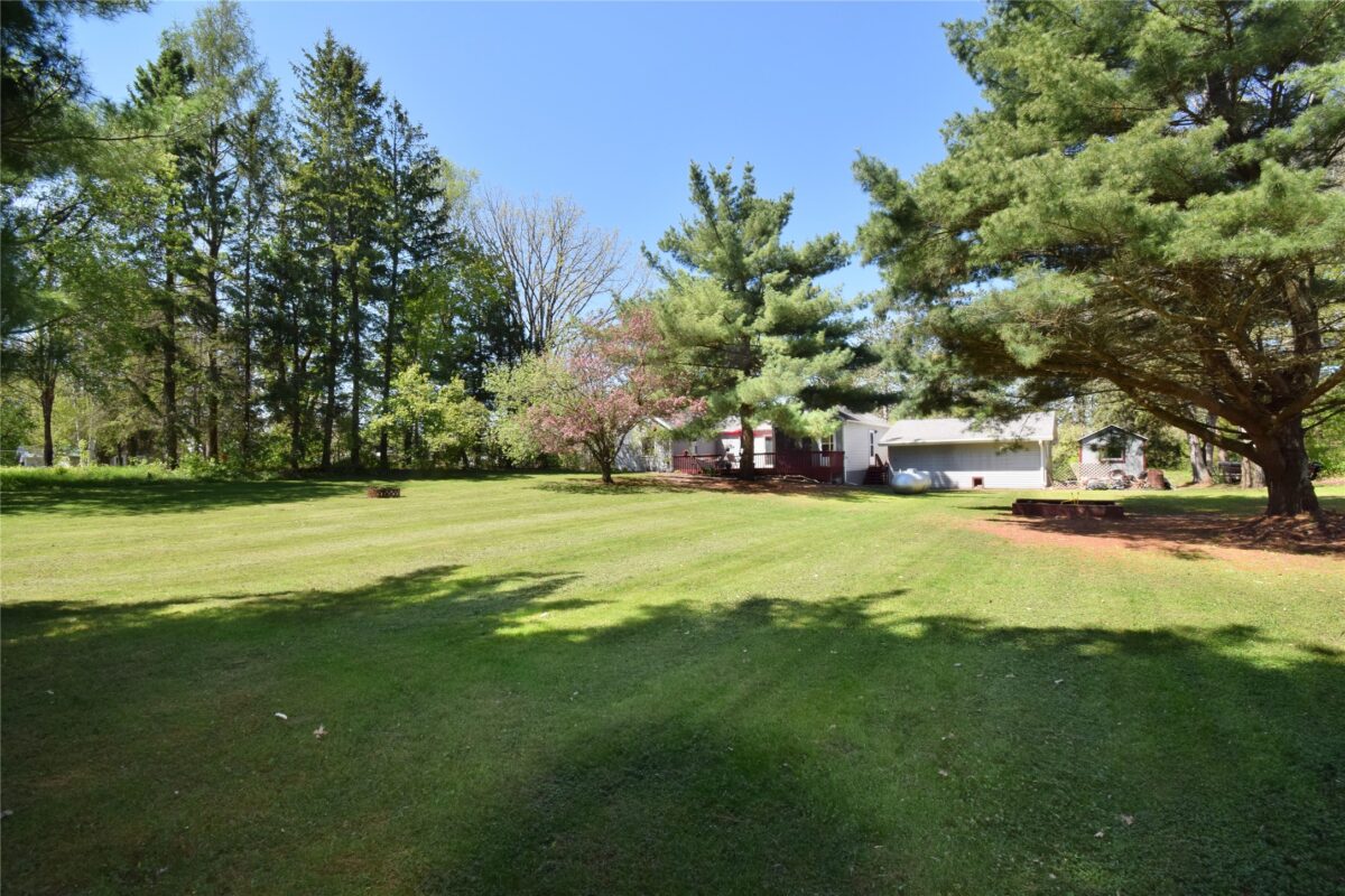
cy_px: 448
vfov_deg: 77.3
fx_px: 560
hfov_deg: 100.4
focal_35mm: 15
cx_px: 672
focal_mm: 10
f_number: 14
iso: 320
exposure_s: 1/200
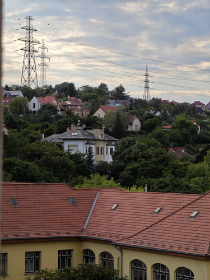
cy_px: 140
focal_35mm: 120
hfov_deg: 12.3
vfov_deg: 16.4
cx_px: 105
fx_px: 971
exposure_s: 1/1648
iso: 50
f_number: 2.5
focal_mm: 19.4
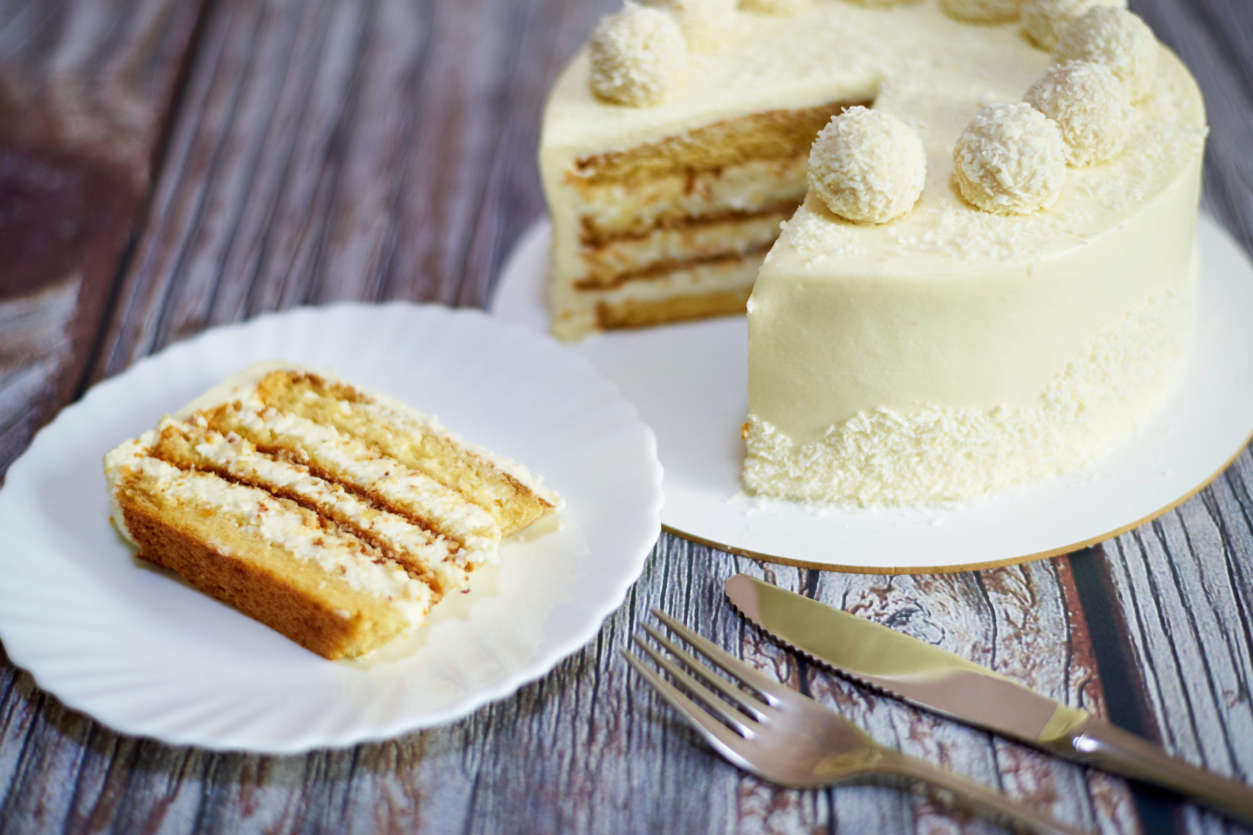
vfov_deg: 26.5
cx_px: 622
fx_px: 1775
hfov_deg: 38.9
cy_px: 411
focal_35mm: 51
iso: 400
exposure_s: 1/50
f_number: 2
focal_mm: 50
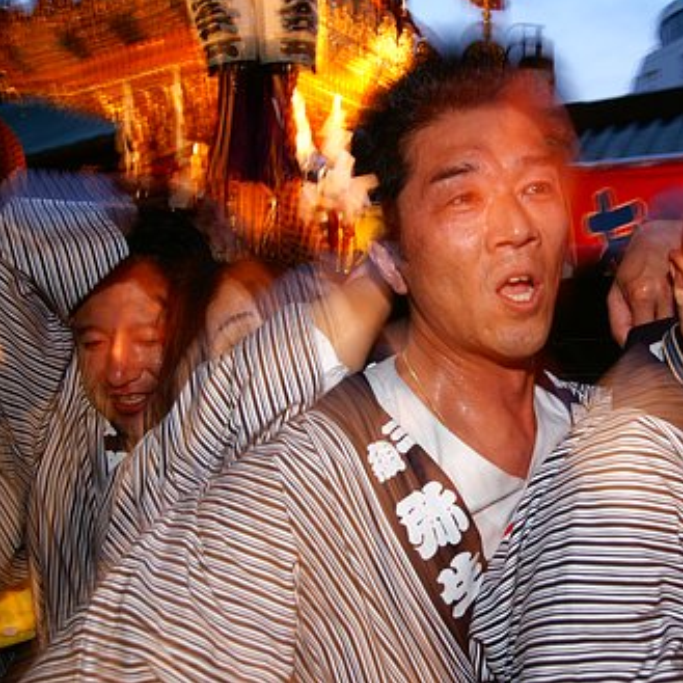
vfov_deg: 48.9
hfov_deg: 48.0
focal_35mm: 34
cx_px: 463
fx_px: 751
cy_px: 332
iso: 200
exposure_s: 1/5
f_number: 6.3
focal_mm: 17
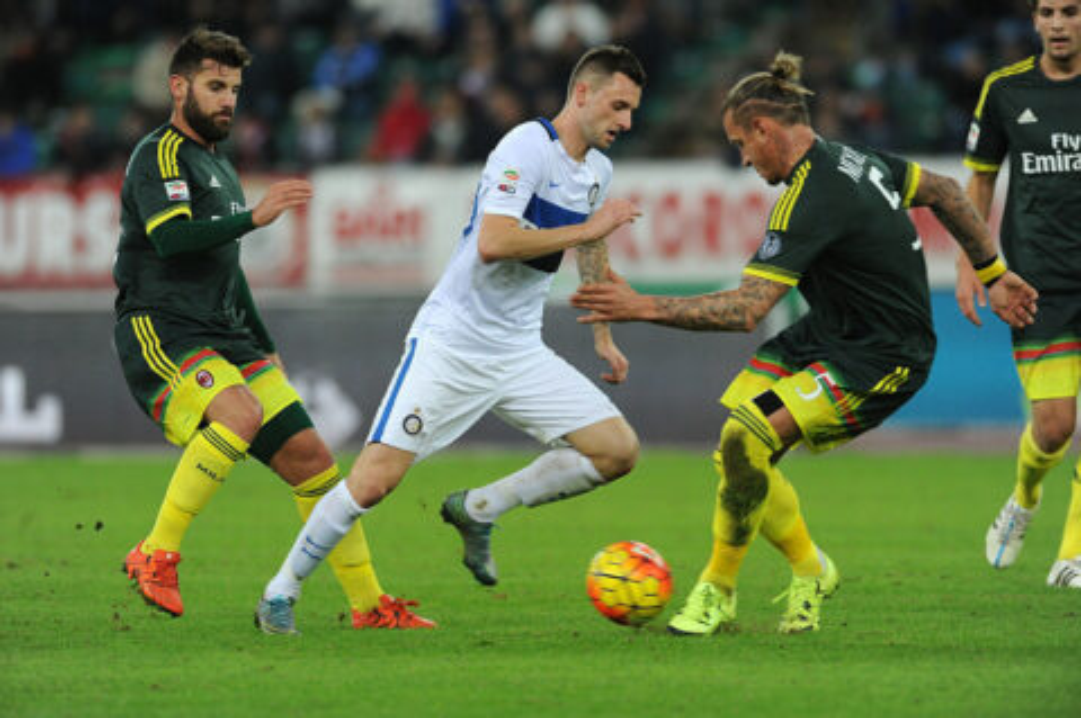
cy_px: 359
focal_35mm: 500
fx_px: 14998
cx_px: 540
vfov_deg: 2.7
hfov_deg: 4.1
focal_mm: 500
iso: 4000
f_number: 5
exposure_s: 1/640
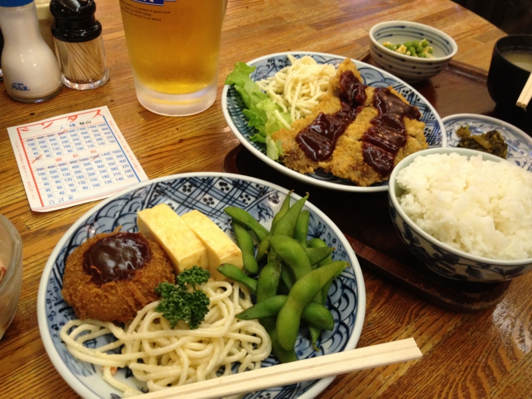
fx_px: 538
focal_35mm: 35
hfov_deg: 52.6
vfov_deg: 40.7
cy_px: 200
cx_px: 266
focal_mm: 4.28
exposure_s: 1/20
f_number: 2.4
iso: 200
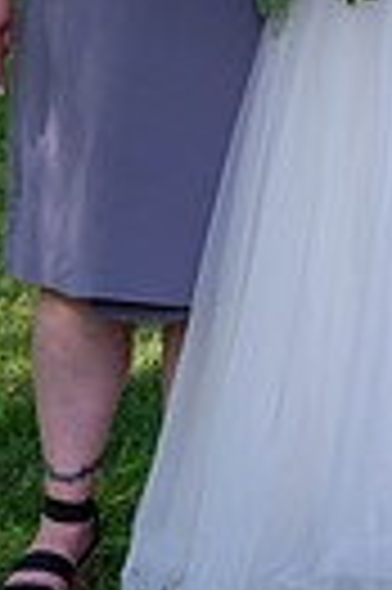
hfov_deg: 5.7
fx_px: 3946
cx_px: 354
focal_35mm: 241
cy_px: -117
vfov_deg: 8.5
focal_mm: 70
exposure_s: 1/250
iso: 200
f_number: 5
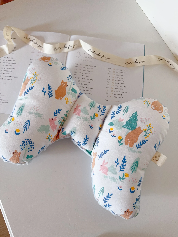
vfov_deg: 71.6
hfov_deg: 56.8
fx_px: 164
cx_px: 89
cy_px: 118
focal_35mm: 24
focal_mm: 6.76
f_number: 1.78
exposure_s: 1/120
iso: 200
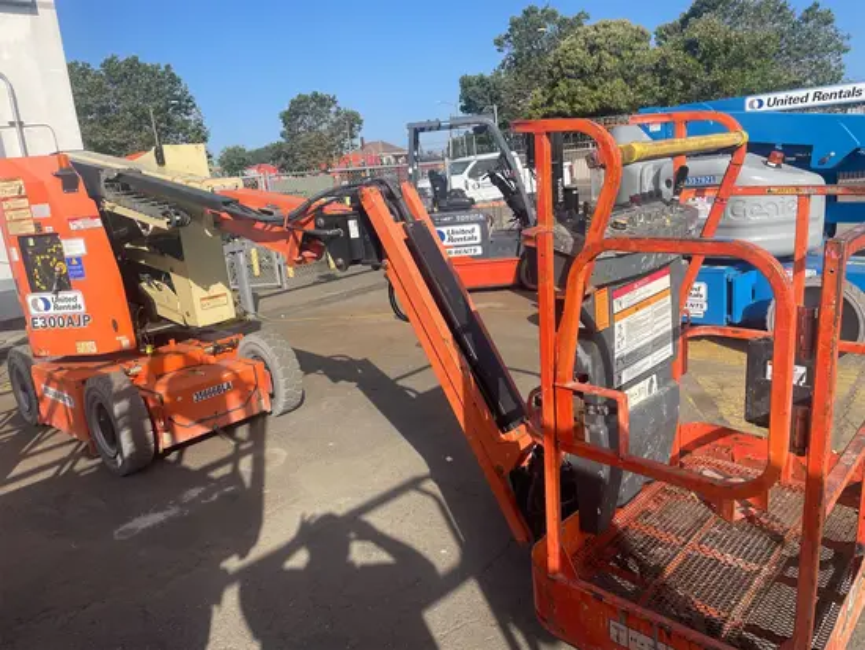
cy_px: 325
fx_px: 650
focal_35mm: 26
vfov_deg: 53.1
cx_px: 432
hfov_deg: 67.3
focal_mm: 4.2
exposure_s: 1/3861
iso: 32
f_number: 1.6
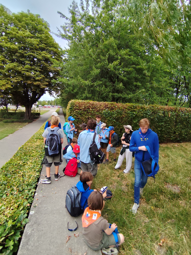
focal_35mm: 16
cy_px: 128
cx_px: 96
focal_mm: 1.65
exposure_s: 1/926
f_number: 2.2
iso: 50
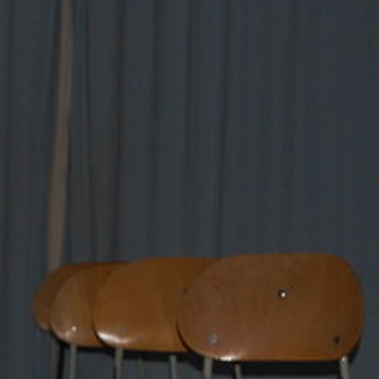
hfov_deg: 6.5
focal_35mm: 268
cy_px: 461
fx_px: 3315
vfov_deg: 6.5
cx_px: -198
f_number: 5.6
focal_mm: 55
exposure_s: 1/60
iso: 400
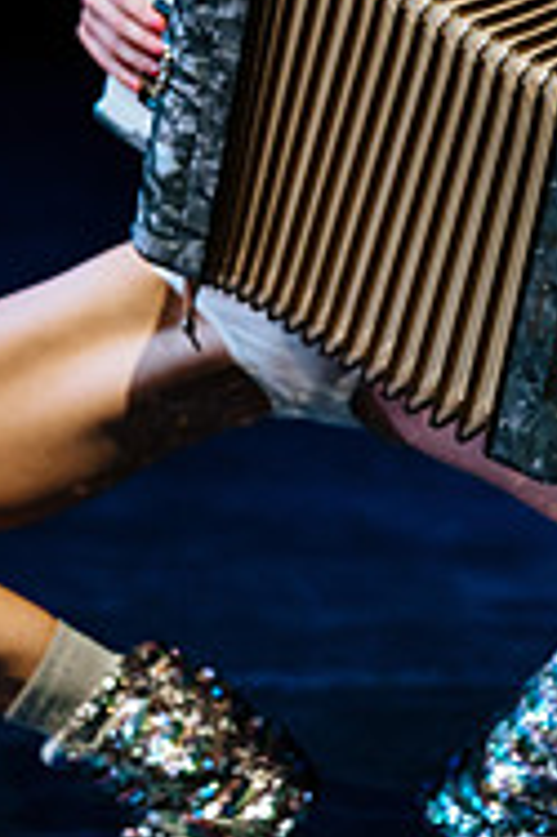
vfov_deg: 4.4
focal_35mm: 474
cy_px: 254
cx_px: 356
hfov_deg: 2.9
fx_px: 11020
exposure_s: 1/160
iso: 1600
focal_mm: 198
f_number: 2.8
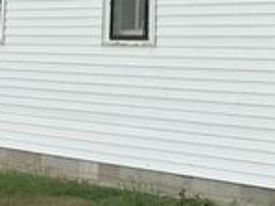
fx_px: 1193
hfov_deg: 12.9
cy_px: -226
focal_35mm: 150
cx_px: 297
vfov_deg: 9.2
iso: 20
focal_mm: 3.99
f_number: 1.8
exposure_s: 1/1277
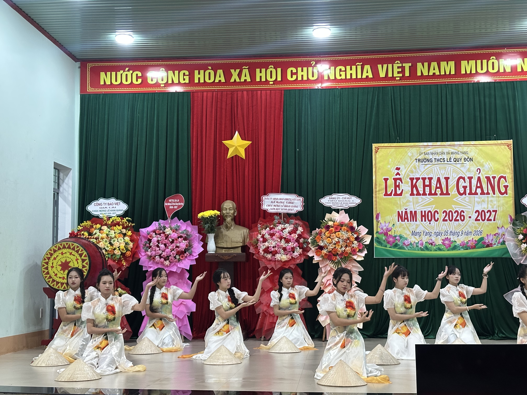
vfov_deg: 30.3
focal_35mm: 48
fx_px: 731
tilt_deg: +5.9
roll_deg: +0.1
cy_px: 198
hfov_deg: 39.7
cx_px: 264
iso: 250
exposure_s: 1/60
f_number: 1.78
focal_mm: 6.86
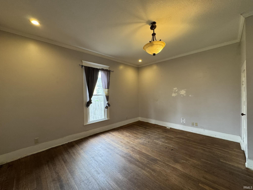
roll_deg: +0.8
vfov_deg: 85.7
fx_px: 102
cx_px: 126
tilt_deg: -0.6
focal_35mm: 14
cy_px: 95
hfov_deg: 102.1
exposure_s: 1/60
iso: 250
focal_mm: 2.22
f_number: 2.2
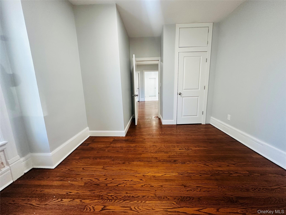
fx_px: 116
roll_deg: +1.3
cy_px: 108
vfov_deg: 85.7
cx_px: 143
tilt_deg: -9.4
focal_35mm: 14
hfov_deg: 102.1
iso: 250
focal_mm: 2.22
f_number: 2.2
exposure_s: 1/60
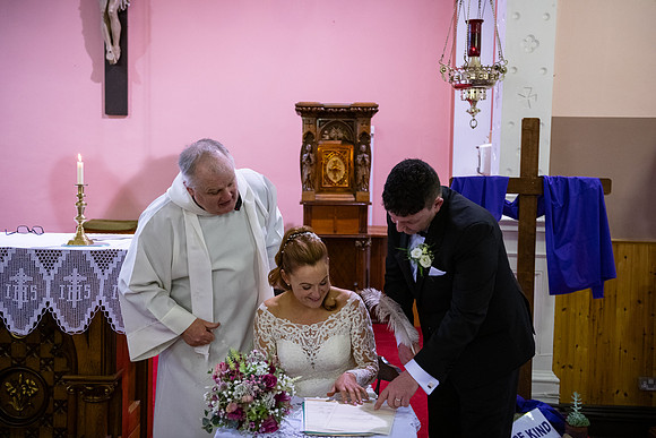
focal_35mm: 42
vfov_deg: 31.9
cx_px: 328
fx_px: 765
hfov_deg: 46.4
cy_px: 219
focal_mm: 42
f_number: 3.5
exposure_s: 1/160
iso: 1250
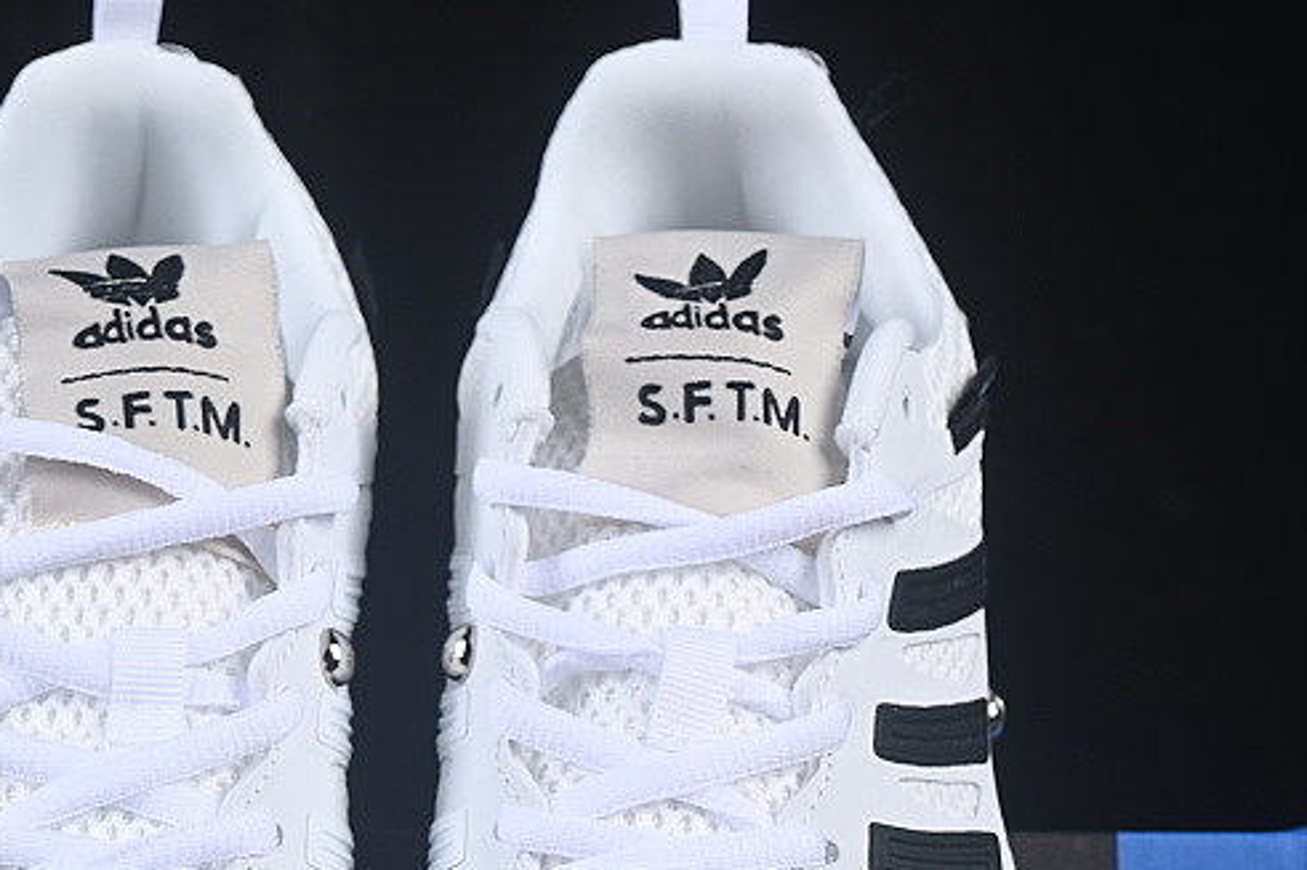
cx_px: 402
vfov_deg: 8.3
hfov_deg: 12.4
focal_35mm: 165
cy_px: 851
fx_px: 5988
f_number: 8
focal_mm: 50
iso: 160
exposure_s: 1/80
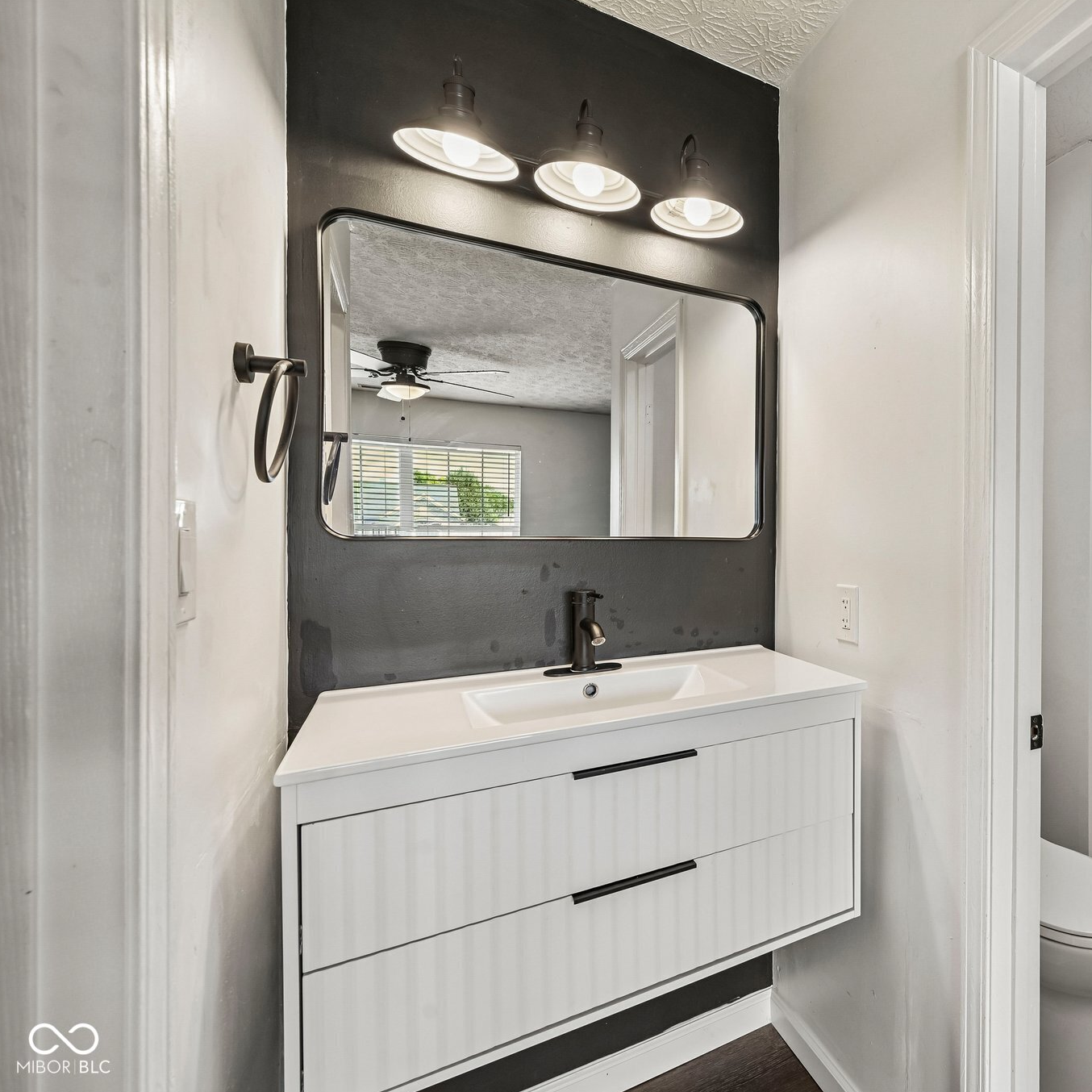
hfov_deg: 75.0
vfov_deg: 80.7
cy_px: 545
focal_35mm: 18
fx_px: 642
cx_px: 818
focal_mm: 14
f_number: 8
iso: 280
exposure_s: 1/15
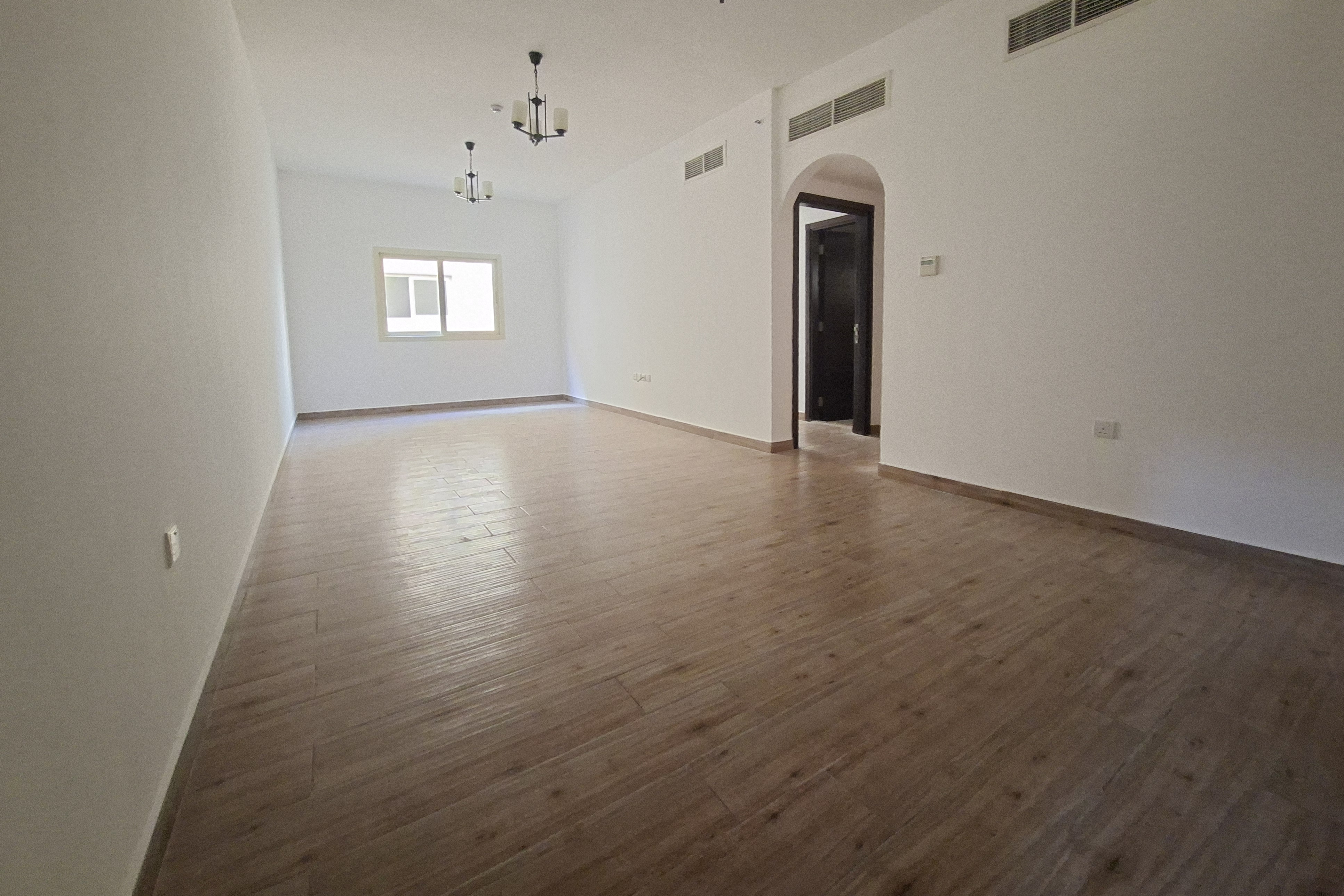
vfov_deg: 80.7
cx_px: 690
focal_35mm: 14
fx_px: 523
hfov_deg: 104.2
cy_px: 381
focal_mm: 1.74
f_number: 2.2
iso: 500
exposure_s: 1/20
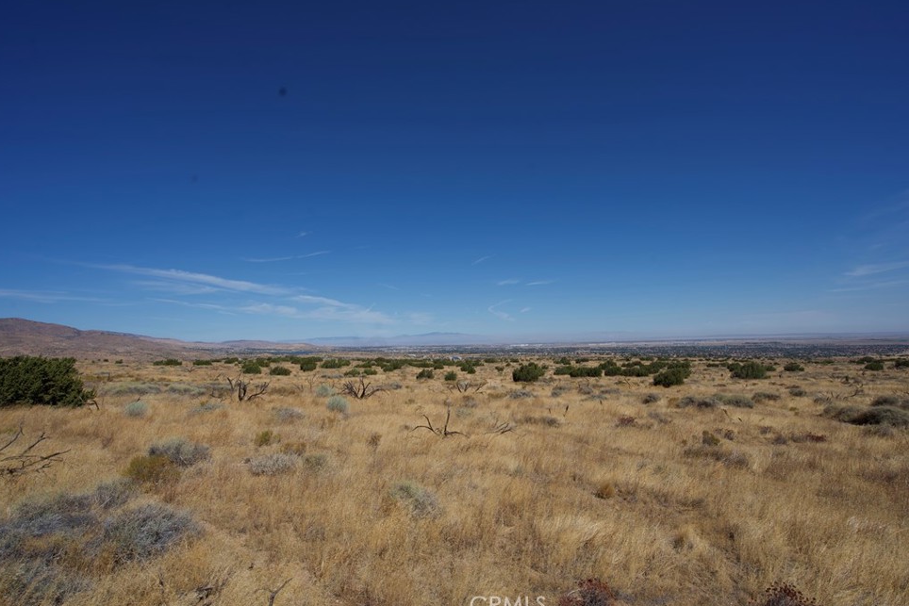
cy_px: 296
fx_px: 429
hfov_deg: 93.2
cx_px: 441
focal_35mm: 17
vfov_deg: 70.5
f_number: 10
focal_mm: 16
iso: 100
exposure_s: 1/400
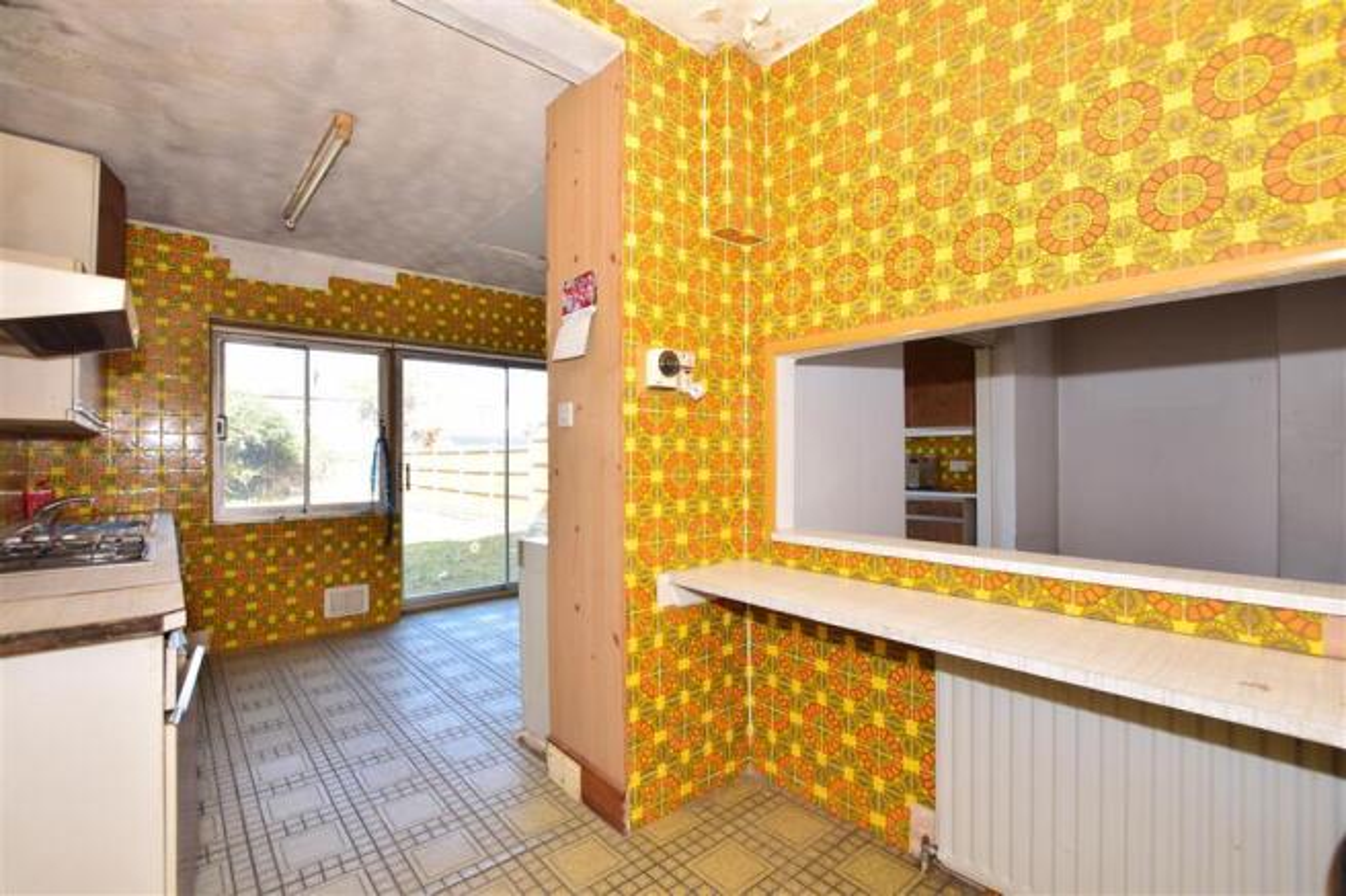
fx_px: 561
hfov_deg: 100.4
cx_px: 673
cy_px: 448
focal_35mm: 15
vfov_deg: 77.3
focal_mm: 10
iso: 400
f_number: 7.1
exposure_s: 1/80
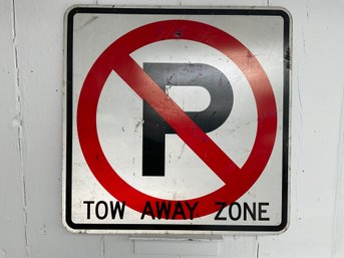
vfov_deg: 48.2
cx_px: 172
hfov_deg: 61.7
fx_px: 288
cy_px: 129
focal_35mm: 29
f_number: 1.8
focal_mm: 3
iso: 20
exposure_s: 1/122
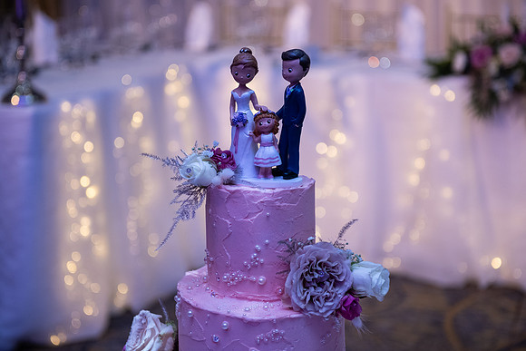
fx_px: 1023
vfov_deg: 19.5
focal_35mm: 70
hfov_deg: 28.8
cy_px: 176
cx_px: 263
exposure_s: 1/160
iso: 800
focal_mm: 70
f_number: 3.5
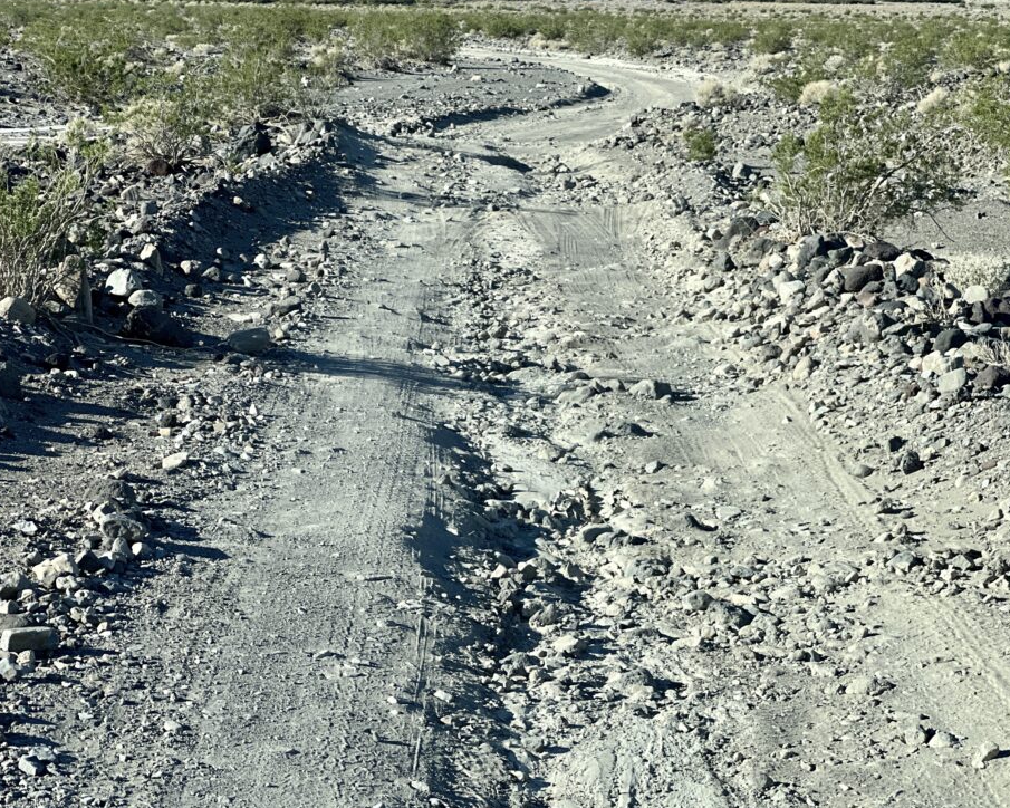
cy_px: 385
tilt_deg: -8.2
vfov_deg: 18.1
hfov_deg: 22.5
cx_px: 526
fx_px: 2541
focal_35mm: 85
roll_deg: -0.6
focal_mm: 9
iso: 160
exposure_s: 1/3311
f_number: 2.8
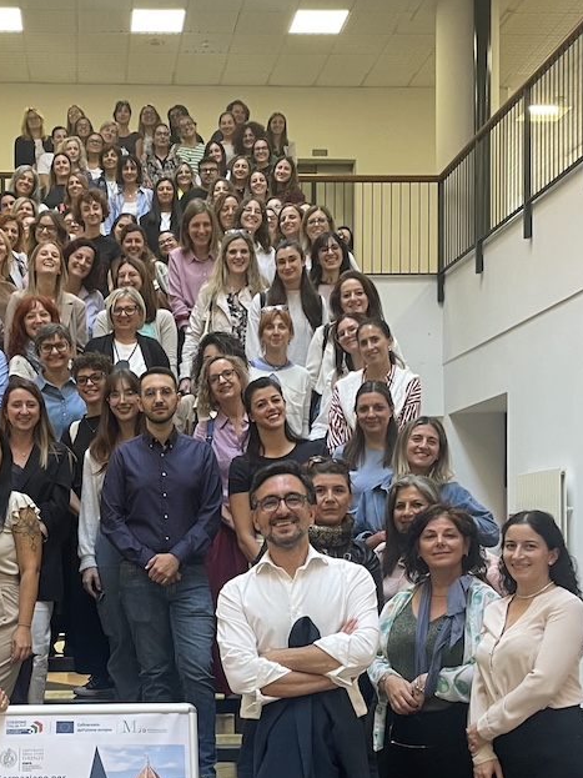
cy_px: 548
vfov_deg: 33.3
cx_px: 149
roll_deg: -0.6
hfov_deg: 25.4
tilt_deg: +0.4
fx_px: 1280
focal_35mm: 57
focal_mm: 4.2
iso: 125
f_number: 1.6
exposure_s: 1/60
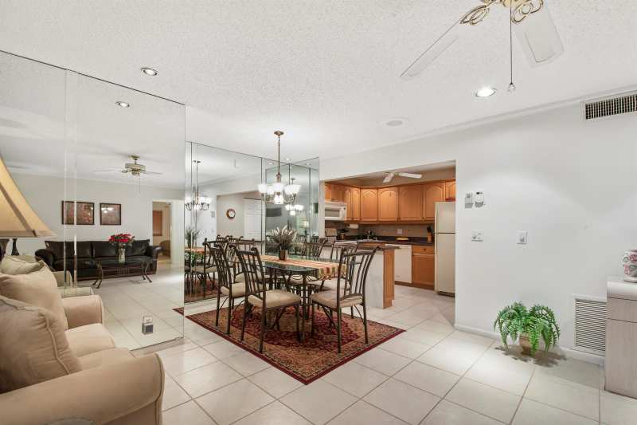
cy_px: 212
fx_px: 283
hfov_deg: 96.7
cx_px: 318
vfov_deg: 73.7
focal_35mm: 16
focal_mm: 16
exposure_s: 1/1.67
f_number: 14
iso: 400
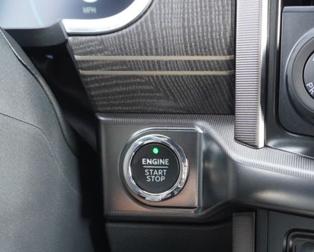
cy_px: 244
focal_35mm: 56
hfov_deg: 32.6
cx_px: 255
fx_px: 521
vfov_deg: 25.9
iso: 500
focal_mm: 16
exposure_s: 1/60
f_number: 4
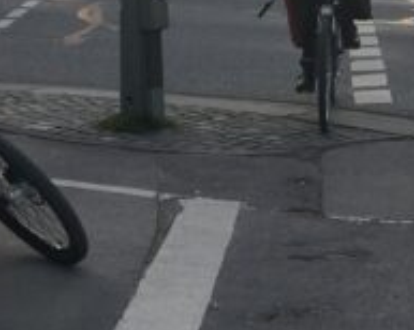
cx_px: 783
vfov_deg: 13.9
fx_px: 1346
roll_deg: -2.7
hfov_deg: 14.9
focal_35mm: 110
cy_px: 59
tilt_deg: -10.0
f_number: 2.2
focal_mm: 4.15
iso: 25
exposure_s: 1/211
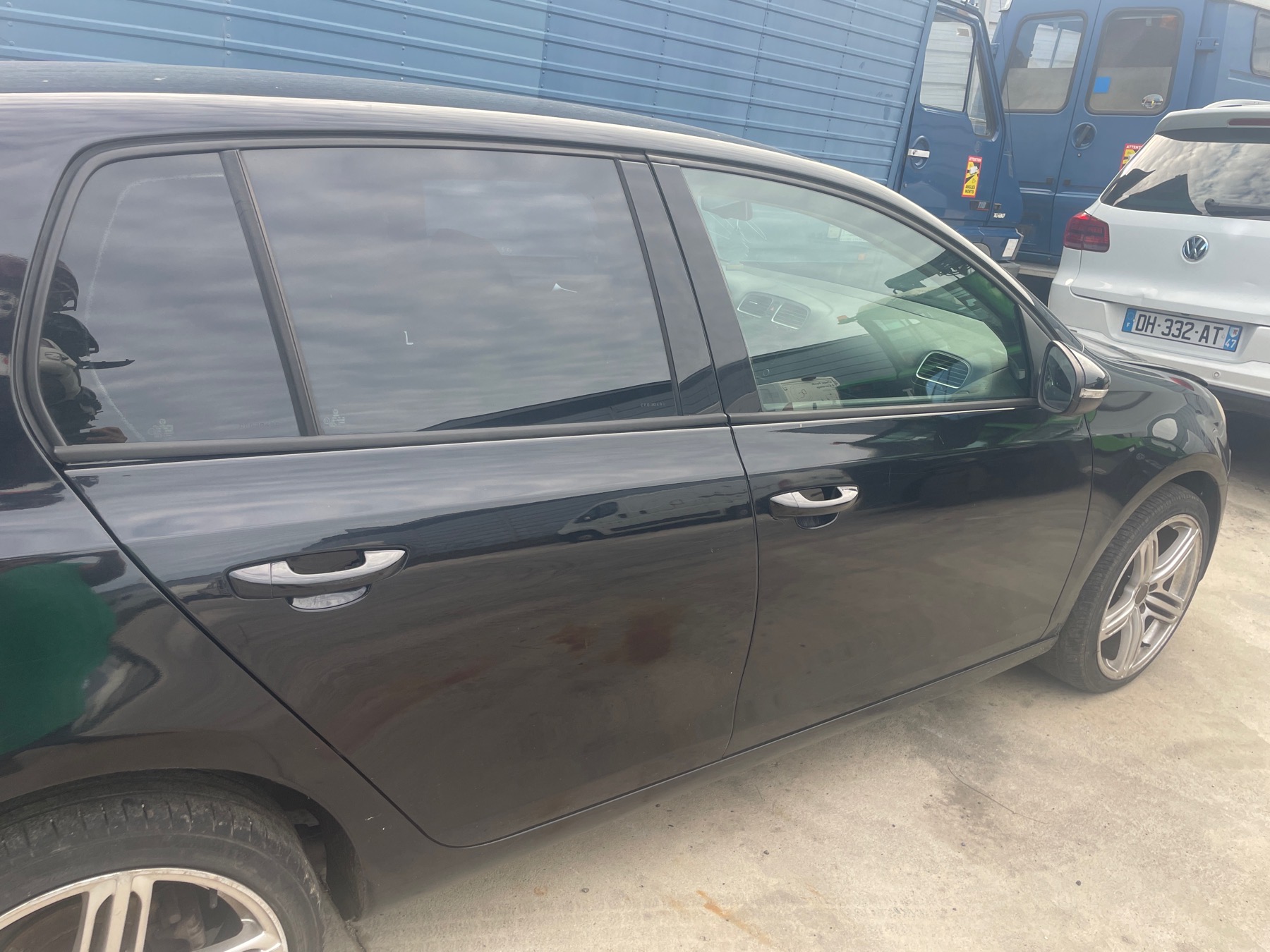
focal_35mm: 26
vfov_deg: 53.1
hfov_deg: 67.3
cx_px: 635
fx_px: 954
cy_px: 476
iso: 32
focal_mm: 4.2
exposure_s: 1/251
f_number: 1.6
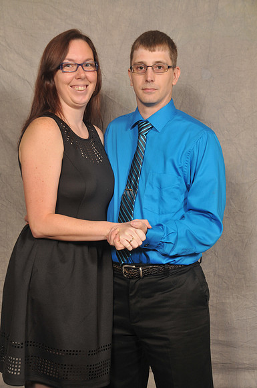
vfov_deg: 35.1
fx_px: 612
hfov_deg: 23.7
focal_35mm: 57
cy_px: 194
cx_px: 128
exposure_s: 1/125
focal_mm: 38
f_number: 5.6
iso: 200
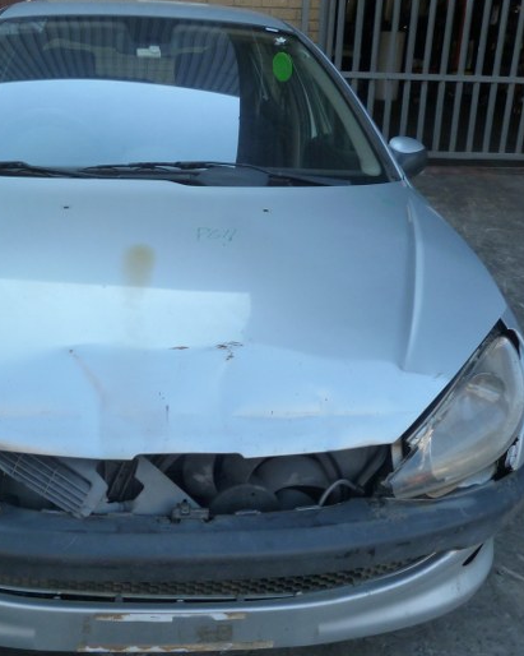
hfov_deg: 38.9
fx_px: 737
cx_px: 191
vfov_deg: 47.9
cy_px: 345
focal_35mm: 38
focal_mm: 4.5
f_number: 4
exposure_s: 1/125
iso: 125
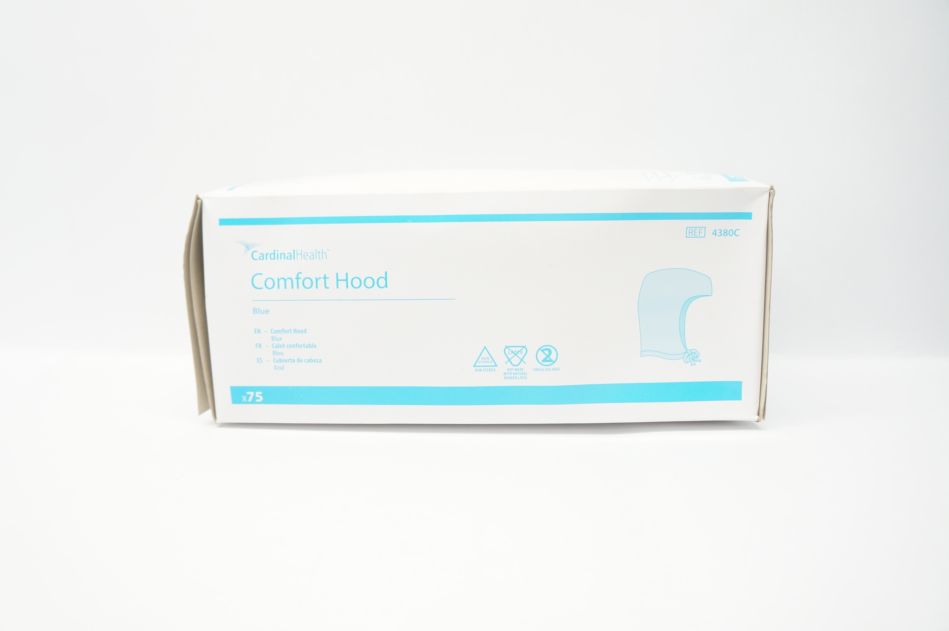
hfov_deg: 67.4
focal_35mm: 27
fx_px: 711
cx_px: 474
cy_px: 316
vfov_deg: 47.8
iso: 400
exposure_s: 1/60
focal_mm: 18
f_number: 4
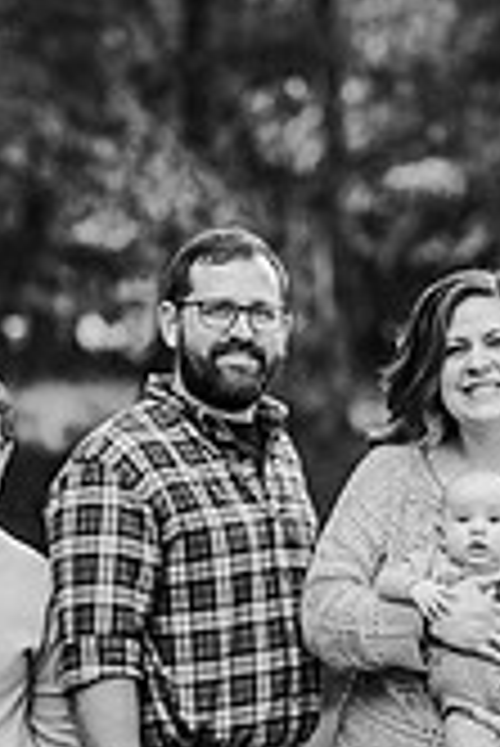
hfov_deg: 6.0
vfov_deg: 8.9
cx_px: 338
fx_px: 4781
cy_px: 778
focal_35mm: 230
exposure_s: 1/200
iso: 125
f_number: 2.2
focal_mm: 85
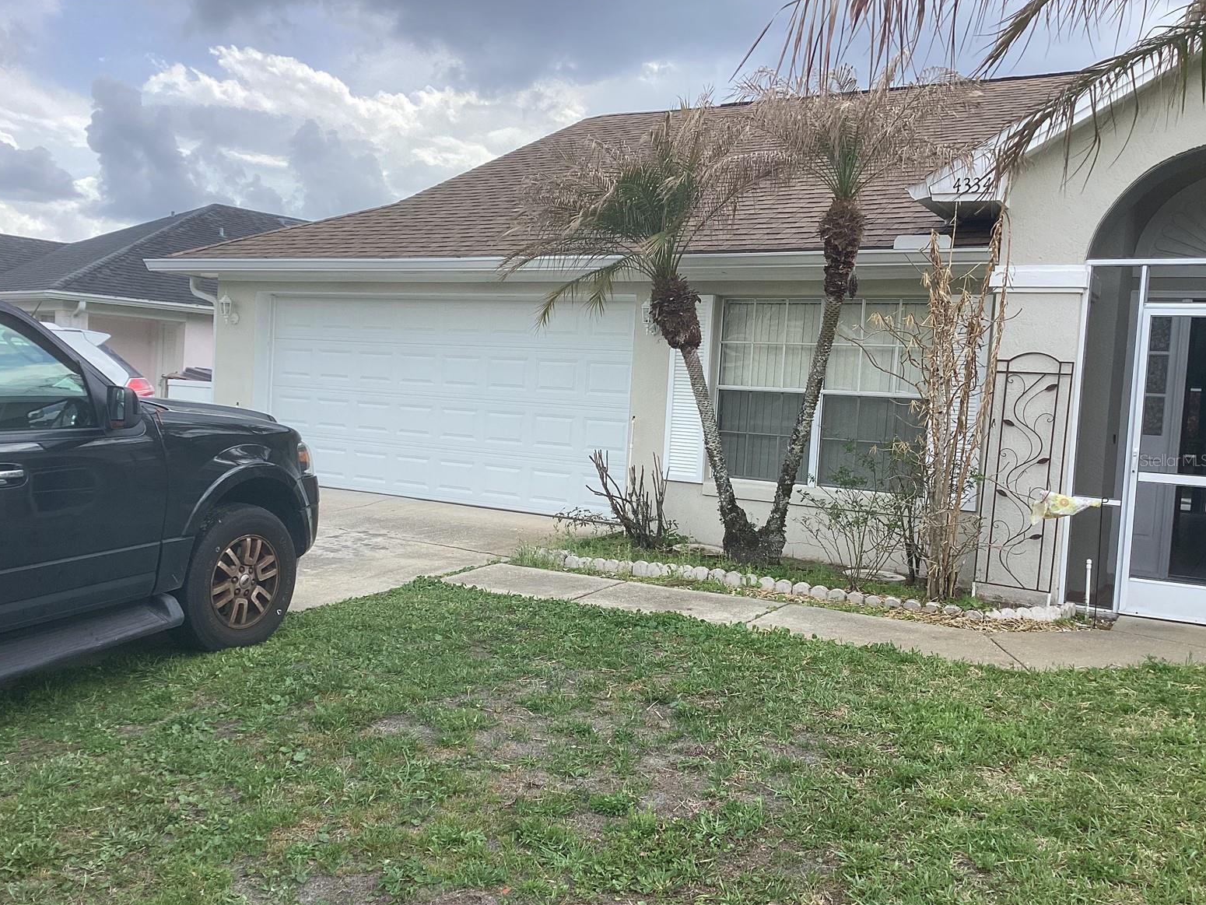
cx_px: 591
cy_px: 460
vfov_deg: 44.2
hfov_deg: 56.8
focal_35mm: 32
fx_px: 1115
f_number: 2.4
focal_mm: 3.3
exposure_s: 1/550
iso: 25
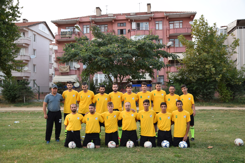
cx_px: 122
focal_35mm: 36
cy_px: 82
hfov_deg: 53.1
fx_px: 245
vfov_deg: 36.9
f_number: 5
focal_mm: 24
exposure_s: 1/100
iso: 400
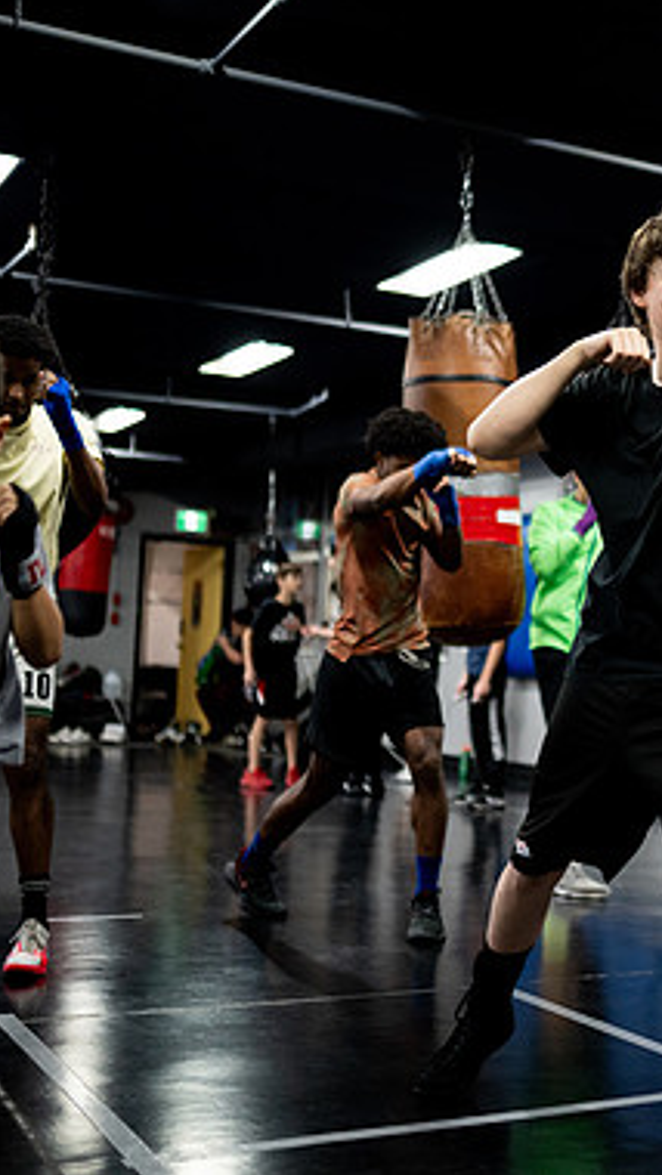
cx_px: 733
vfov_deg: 37.2
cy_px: 580
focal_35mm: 56
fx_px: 1746
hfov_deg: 20.4
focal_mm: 35
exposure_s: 1/500
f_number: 1.4
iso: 2500
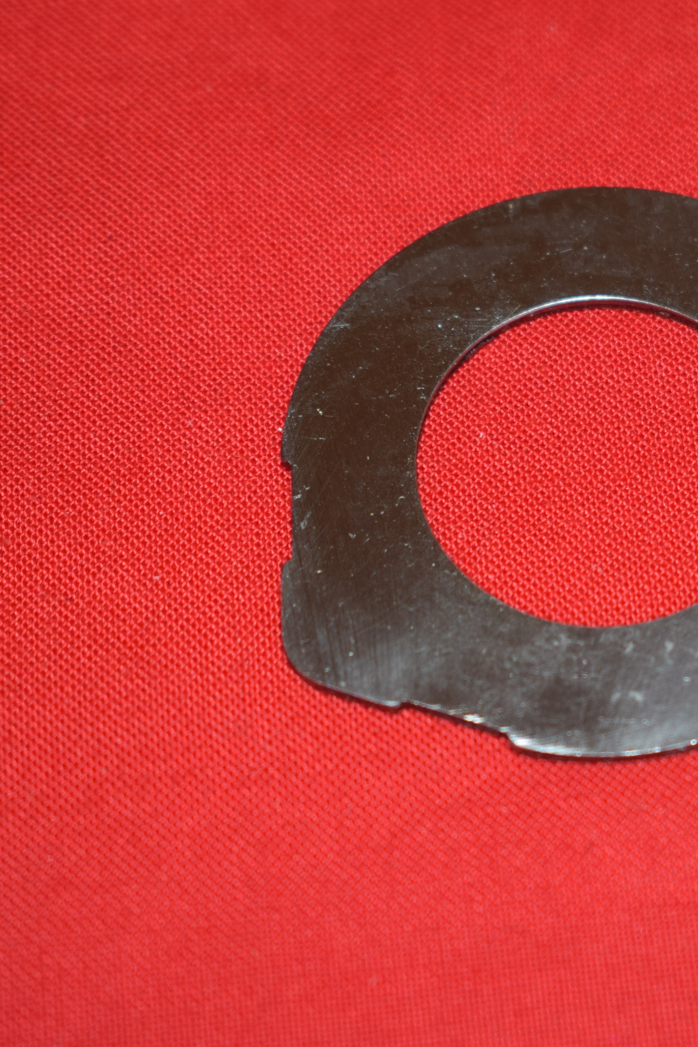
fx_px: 3140
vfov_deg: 18.9
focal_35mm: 108
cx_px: 598
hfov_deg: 12.6
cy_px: 523
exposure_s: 1/40
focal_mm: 48
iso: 320
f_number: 5.3
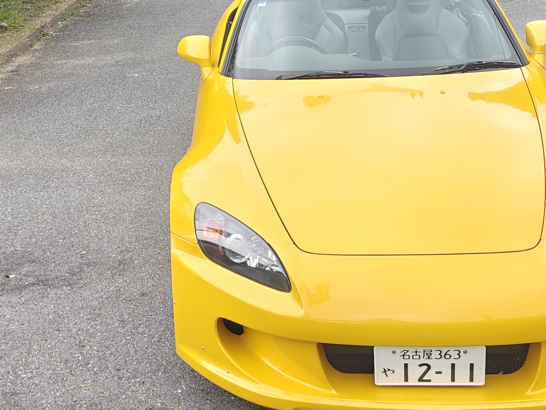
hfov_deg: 30.8
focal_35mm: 62
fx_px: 978
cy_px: -53
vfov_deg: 22.2
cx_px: 160
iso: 50
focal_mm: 6.06
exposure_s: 1/113
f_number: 1.6
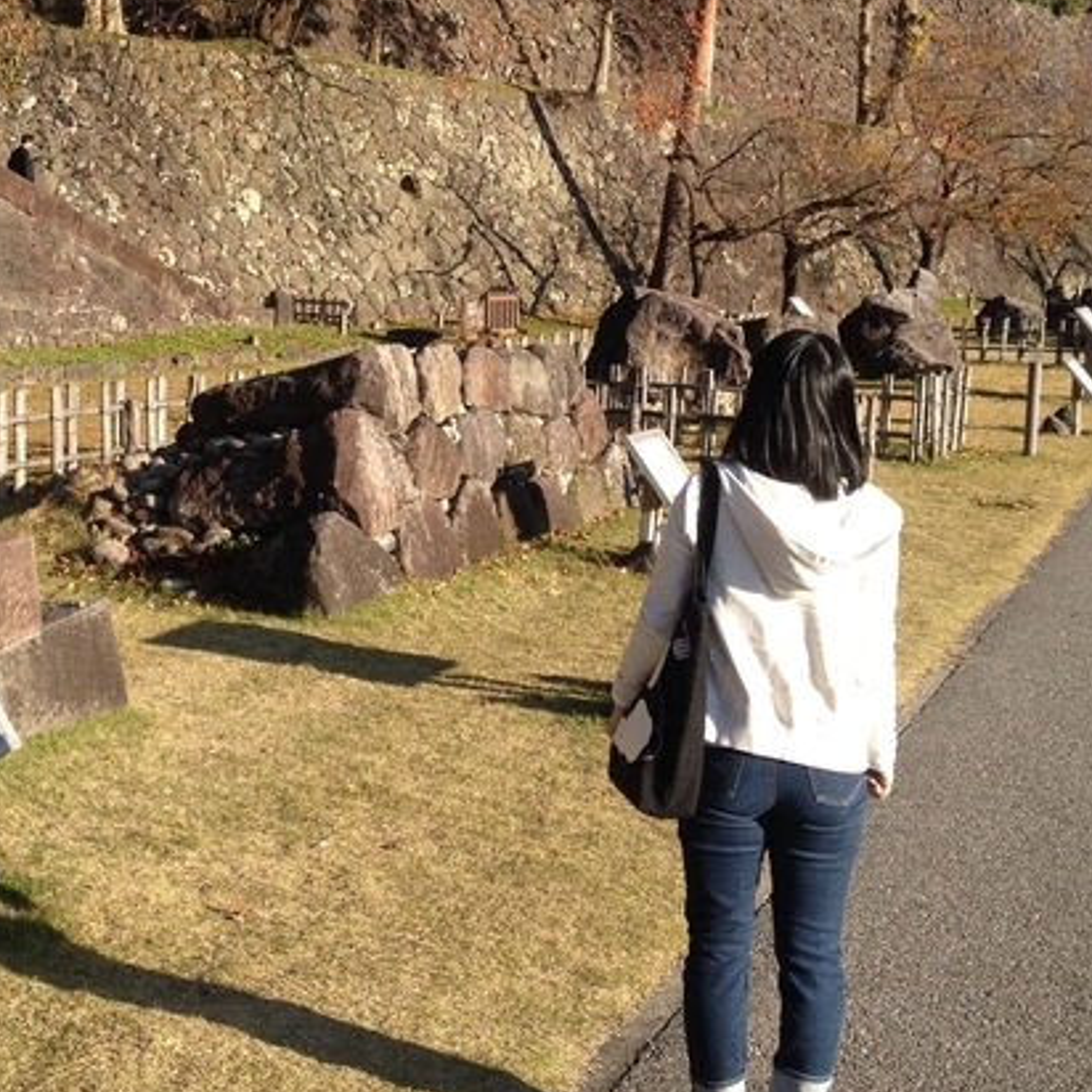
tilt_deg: -5.6
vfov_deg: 28.5
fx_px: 2141
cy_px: 413
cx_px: 329
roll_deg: -1.5
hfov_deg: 28.3
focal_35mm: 60
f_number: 2.4
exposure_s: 1/812
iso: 50
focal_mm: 4.28
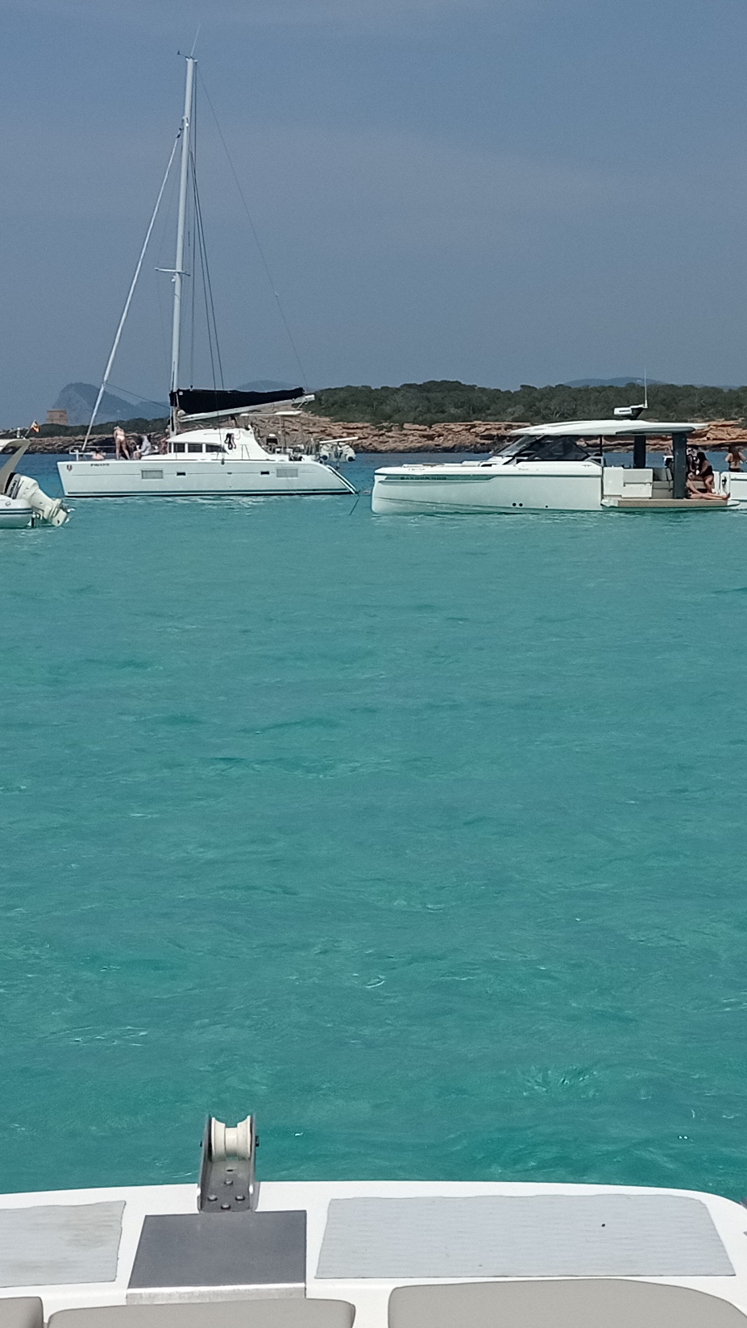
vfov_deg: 28.6
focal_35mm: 74
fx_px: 2605
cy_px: 604
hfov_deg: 16.3
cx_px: 486
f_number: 1.79
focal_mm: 4.74
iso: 103
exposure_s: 1/7576
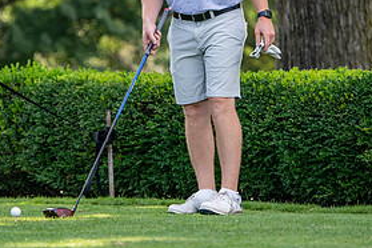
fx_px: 2903
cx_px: 124
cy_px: 10
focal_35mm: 281
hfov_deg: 7.3
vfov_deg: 4.9
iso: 320
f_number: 3.2
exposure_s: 1/1000
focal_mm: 135
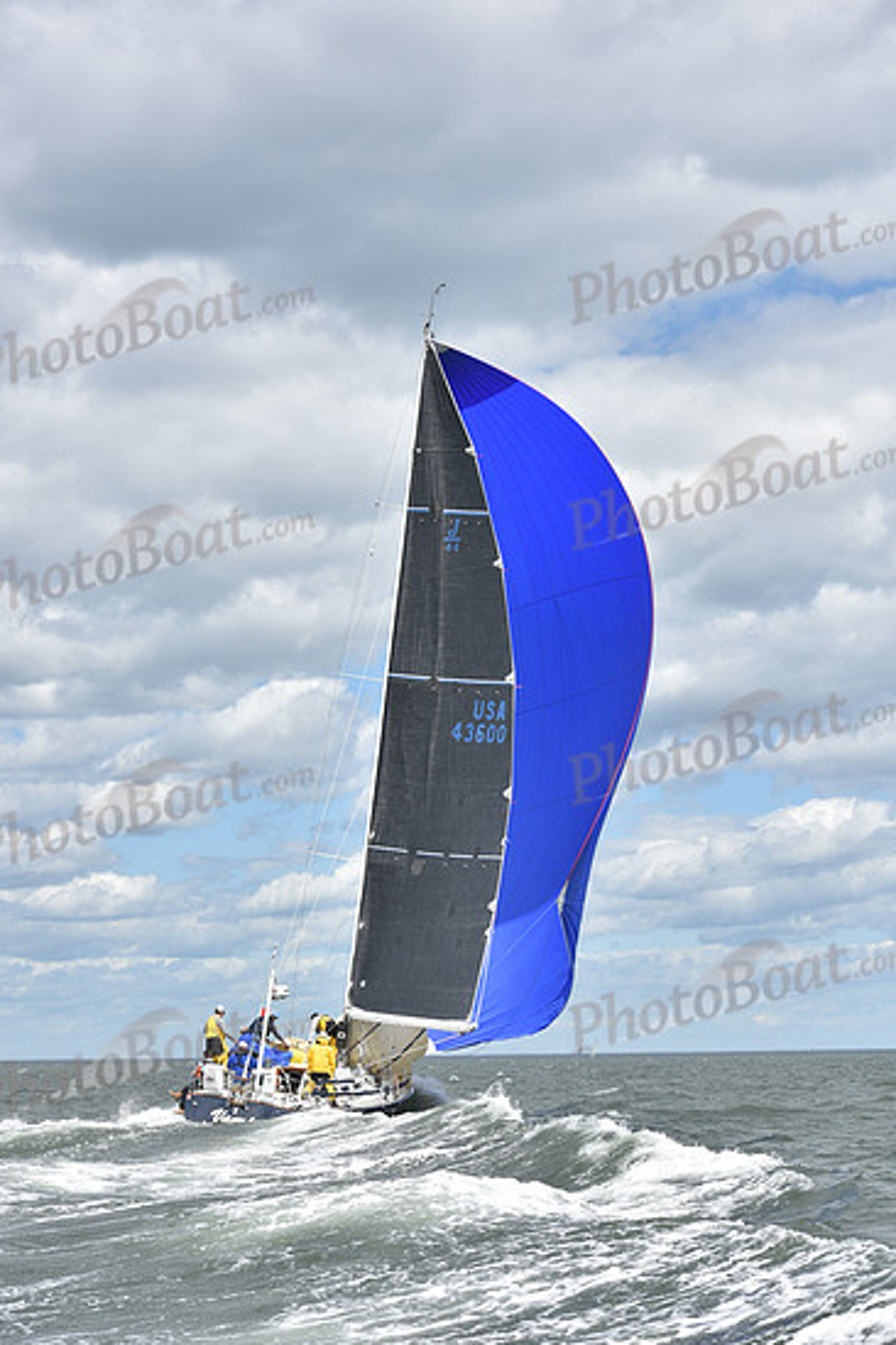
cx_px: 442
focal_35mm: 74
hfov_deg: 18.4
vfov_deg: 27.3
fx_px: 2762
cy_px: 649
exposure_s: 1/1250
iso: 320
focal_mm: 70
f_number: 7.1
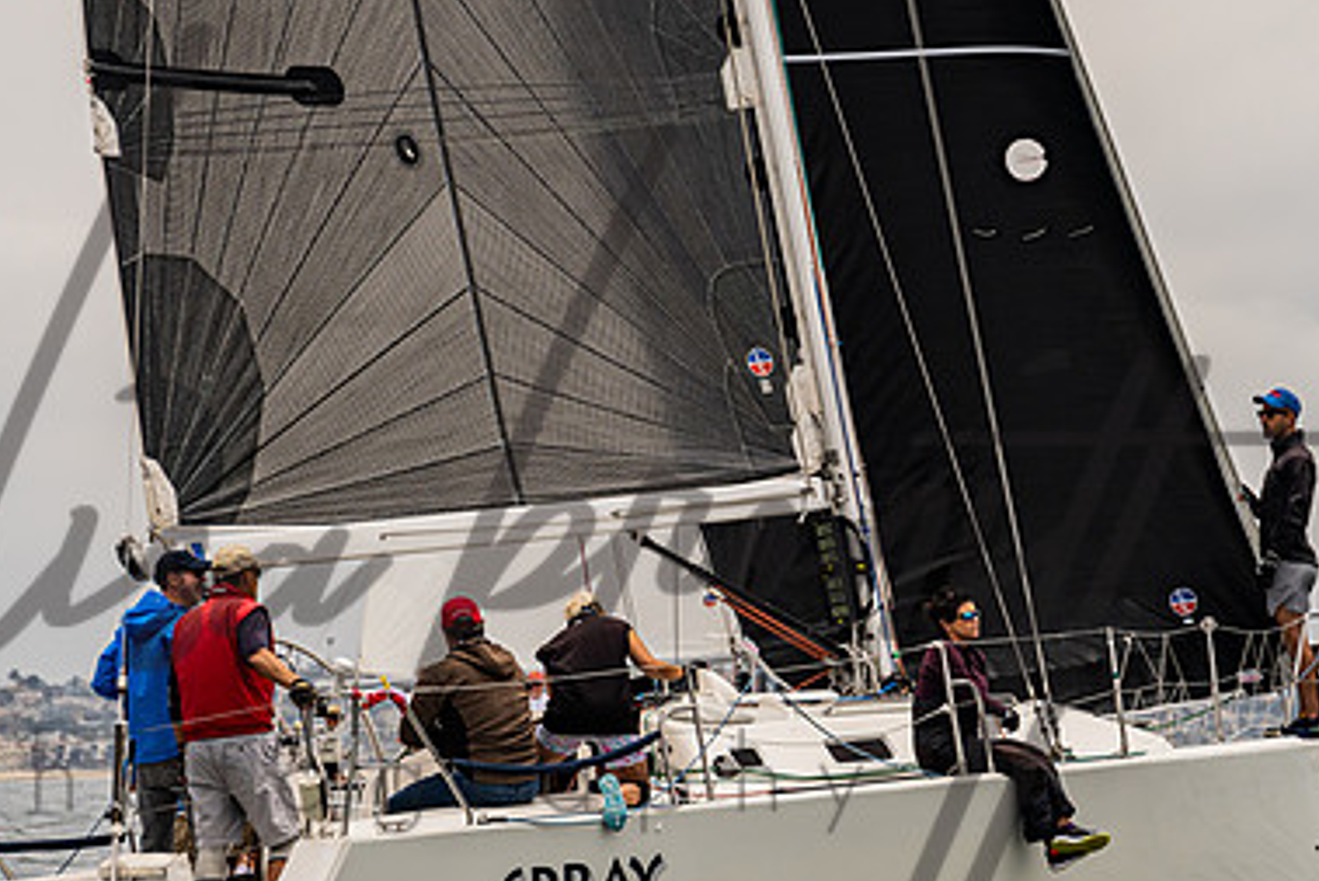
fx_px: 10079
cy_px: 509
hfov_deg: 7.5
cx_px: 706
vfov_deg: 5.0
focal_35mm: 275
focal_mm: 140
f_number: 6.3
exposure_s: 1/1250
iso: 250
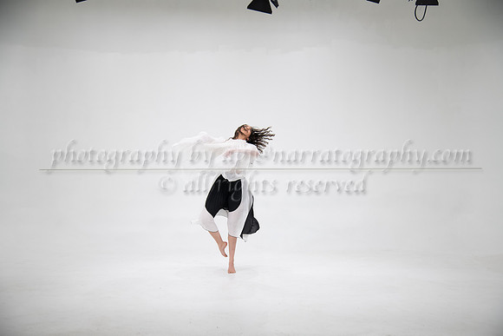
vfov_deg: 29.3
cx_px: 252
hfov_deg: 42.7
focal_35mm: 46
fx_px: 643
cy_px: 168
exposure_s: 1/500
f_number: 4
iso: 400
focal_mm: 46
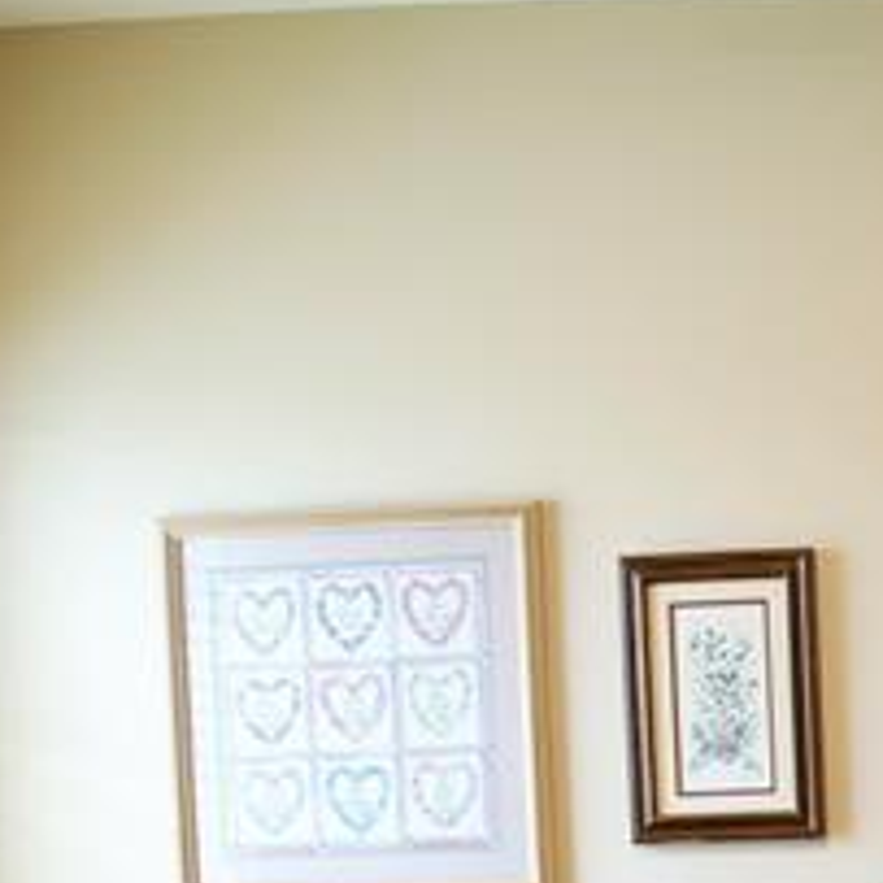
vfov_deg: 17.8
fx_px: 2626
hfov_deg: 16.9
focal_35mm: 91
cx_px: 1418
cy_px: 1170
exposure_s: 1/1.25
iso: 100
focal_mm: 20
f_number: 8
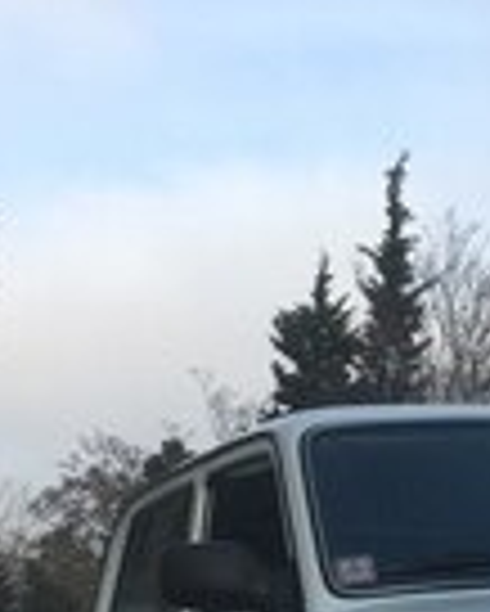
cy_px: 878
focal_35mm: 103
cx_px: 494
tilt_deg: -5.8
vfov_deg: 17.1
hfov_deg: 14.7
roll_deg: +1.3
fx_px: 1865
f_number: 2.2
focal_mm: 4.15
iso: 25
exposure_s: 1/1131
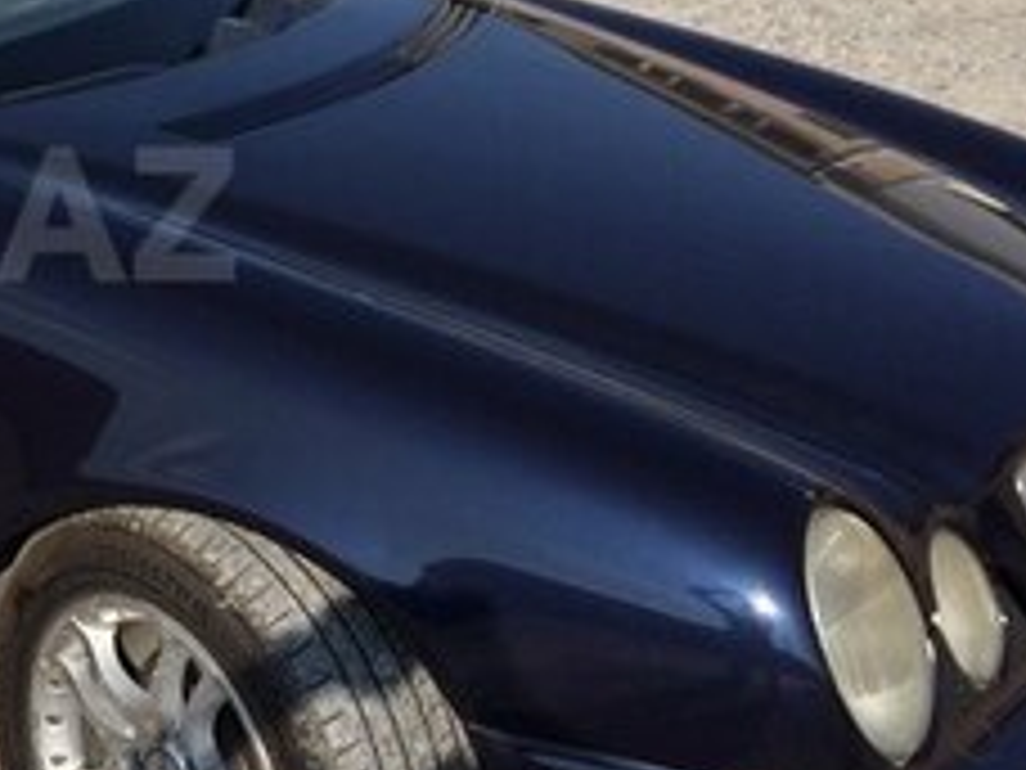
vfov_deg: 17.5
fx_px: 2490
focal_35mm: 84
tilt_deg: -18.6
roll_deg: +0.3
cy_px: 214
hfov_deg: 21.5
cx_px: -225
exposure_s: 1/2564
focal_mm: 4.15
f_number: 2.2
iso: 32
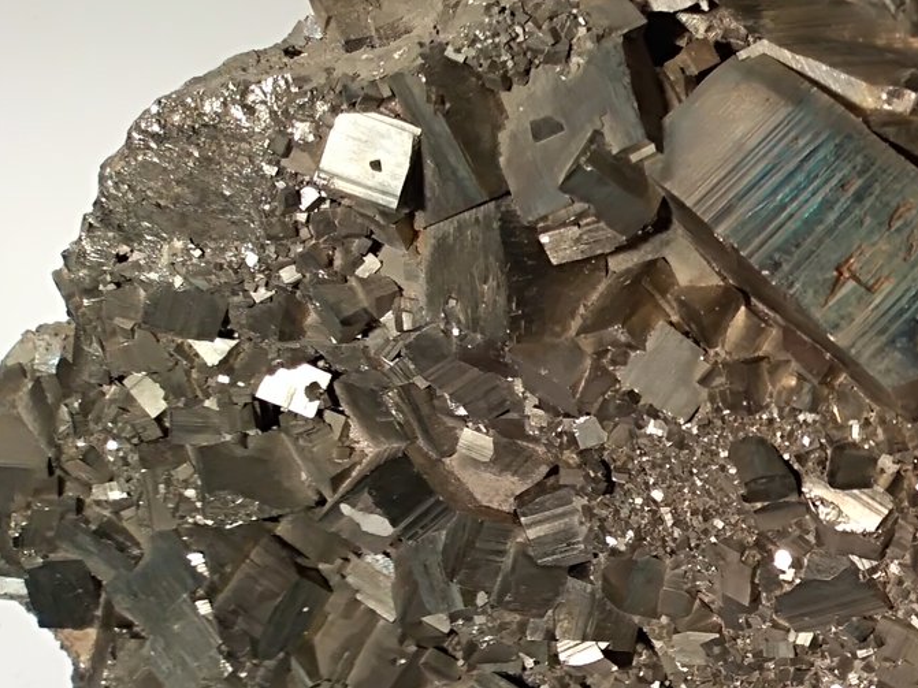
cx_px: 1048
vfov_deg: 23.5
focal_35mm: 62
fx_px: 1644
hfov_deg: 28.0
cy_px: 460
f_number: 2
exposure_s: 1/100
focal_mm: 3.54
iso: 135
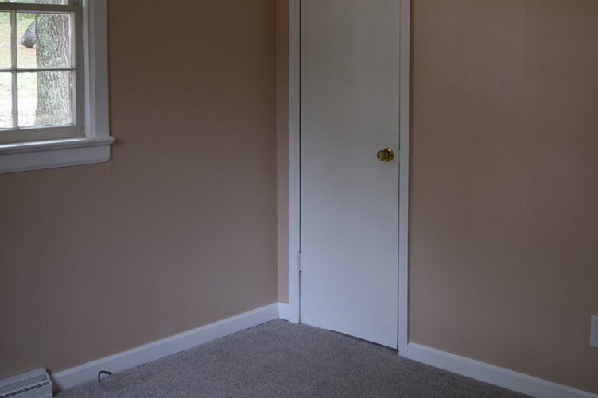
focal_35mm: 52
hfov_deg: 38.1
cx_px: 357
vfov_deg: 25.8
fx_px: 864
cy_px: 128
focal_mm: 24
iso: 500
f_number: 4
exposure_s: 1/60
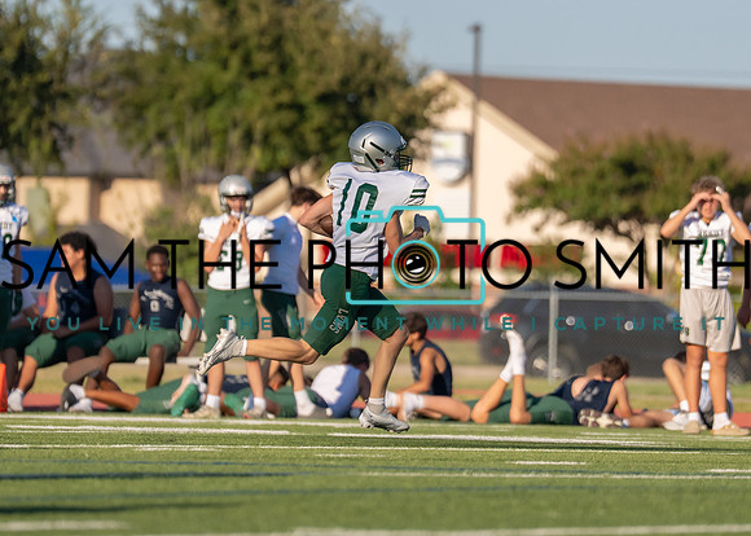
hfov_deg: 4.5
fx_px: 9573
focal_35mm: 449
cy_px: 205
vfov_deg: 3.2
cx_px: 397
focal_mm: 200
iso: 250
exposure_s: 1/6400
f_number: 2.8
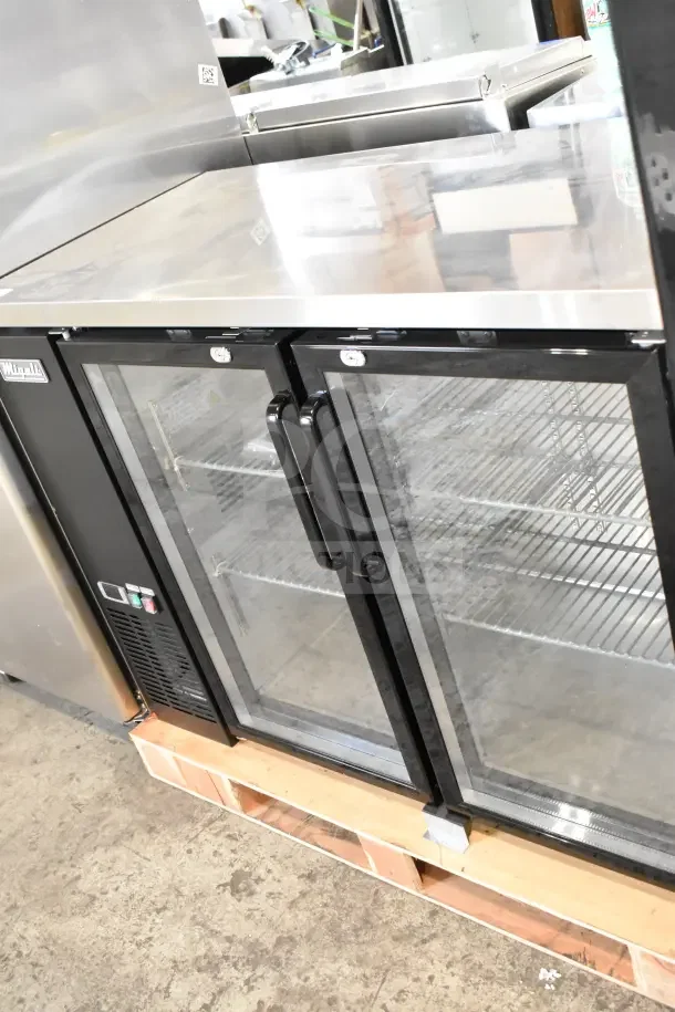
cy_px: 506
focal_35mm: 38
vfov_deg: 51.3
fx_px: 1055
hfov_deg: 35.5
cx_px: 338
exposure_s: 1/125
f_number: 5.6
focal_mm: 25
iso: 6400
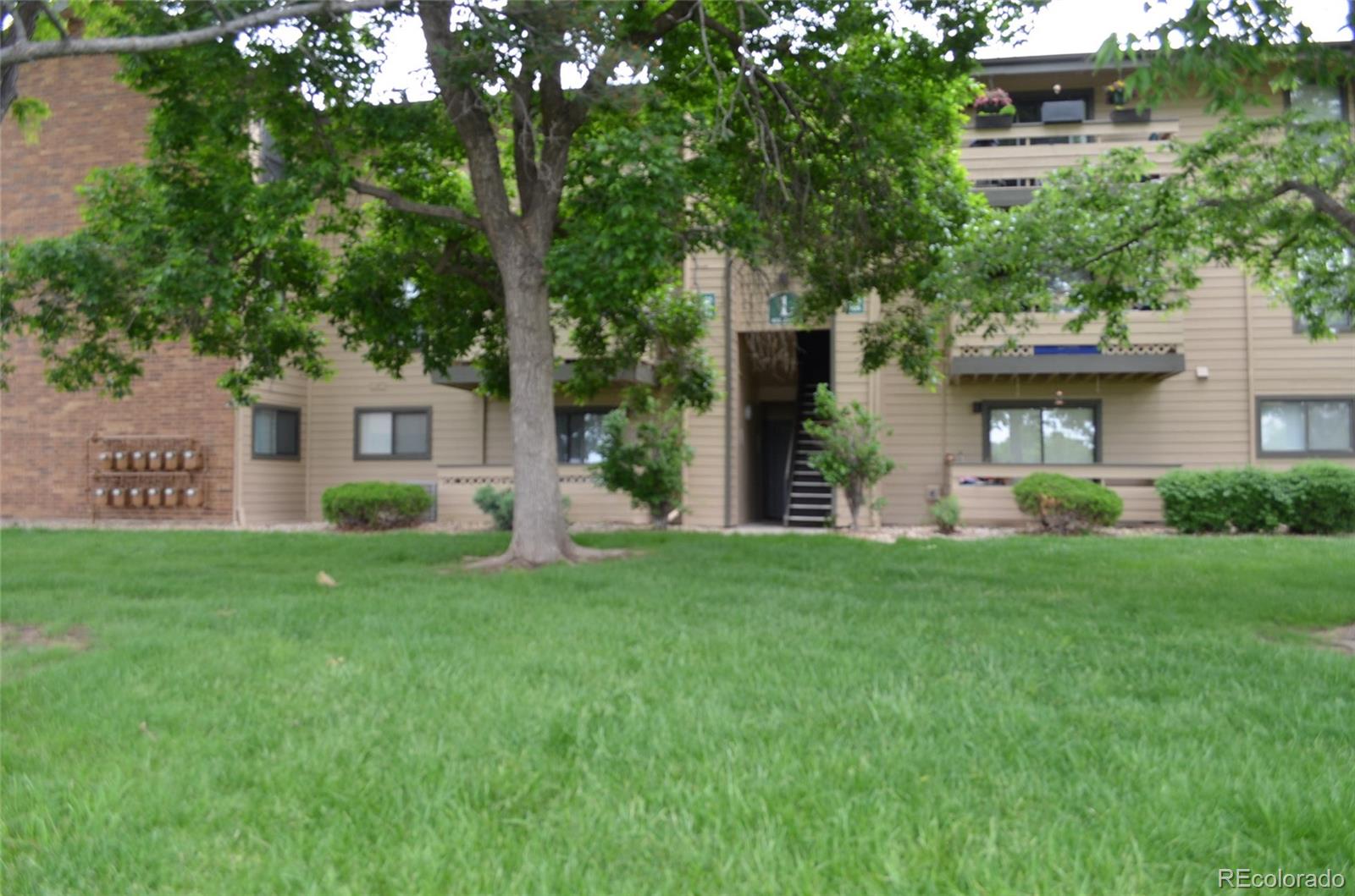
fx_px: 1014
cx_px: 678
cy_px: 448
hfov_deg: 67.5
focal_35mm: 27
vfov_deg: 47.7
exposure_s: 1/125
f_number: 5.6
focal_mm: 18
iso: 320
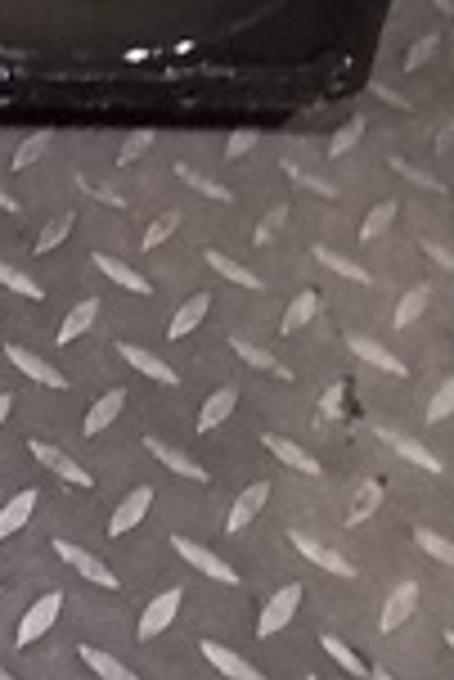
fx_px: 2416
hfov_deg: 9.1
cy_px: -216
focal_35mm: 128
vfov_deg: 15.2
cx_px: -818
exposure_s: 1/8
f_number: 3.3
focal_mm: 4.1
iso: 400
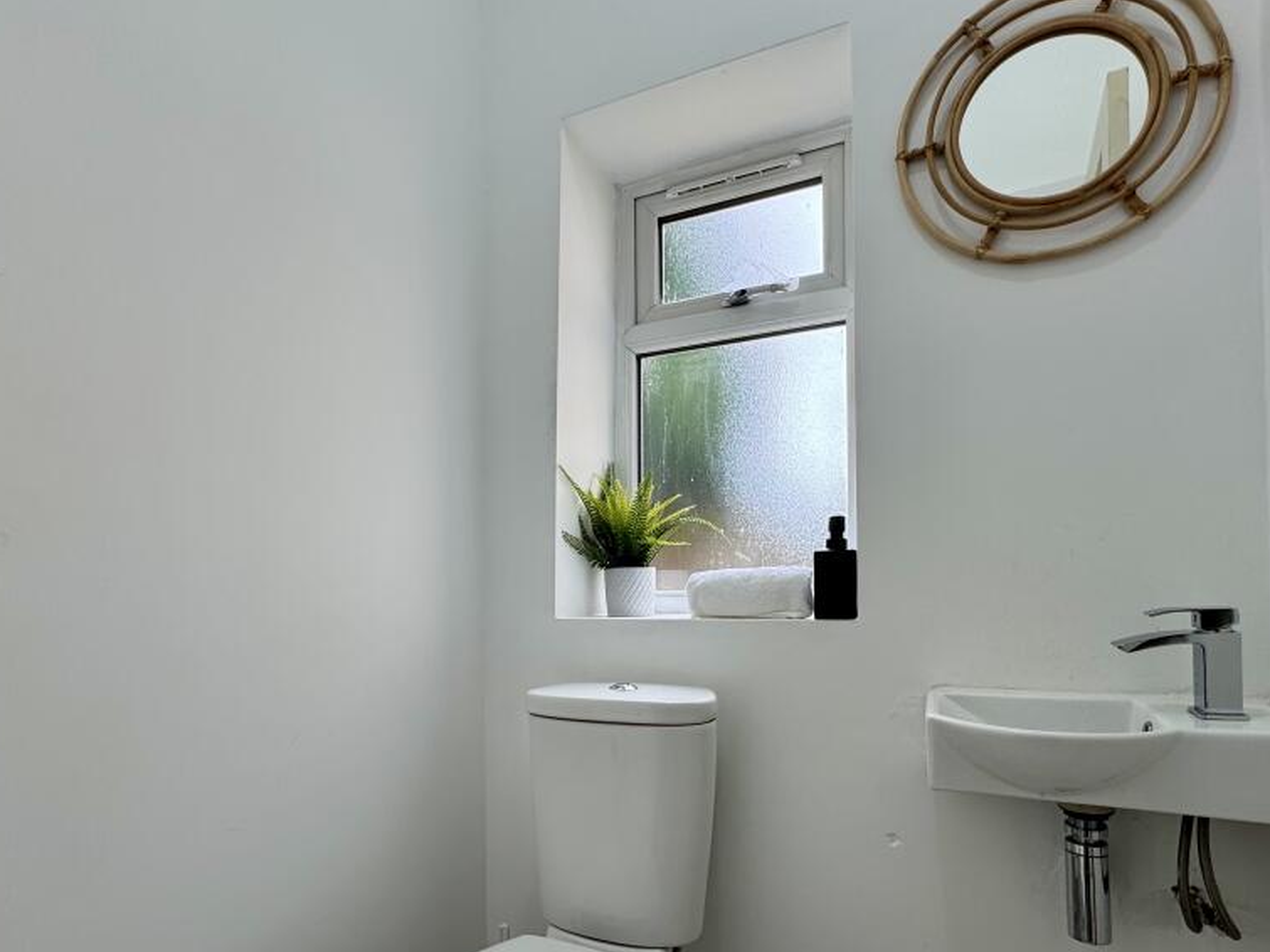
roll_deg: +0.4
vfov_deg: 67.7
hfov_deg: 84.7
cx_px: 624
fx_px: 697
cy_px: 589
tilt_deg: +3.5
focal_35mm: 19
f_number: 2.2
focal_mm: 2.22
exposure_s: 1/137
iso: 40
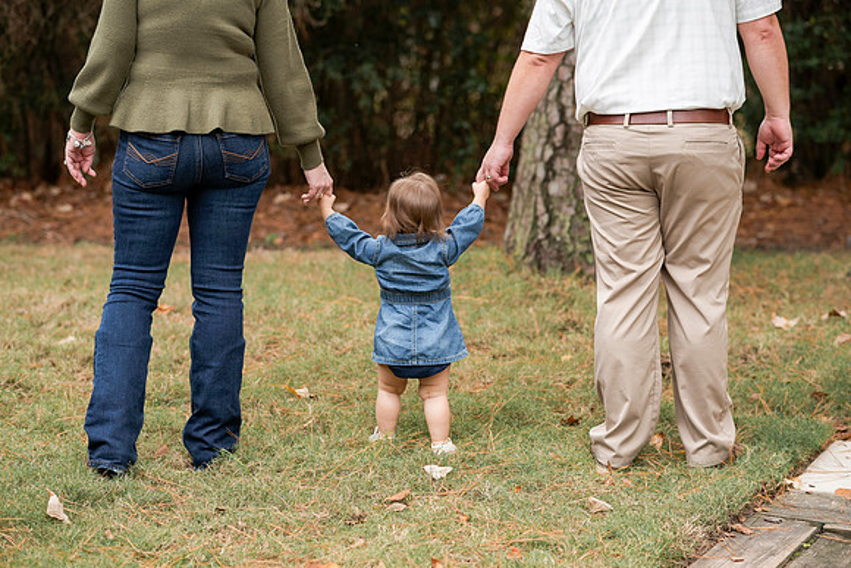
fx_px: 2010
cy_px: 284
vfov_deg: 16.1
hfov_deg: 23.9
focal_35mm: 85
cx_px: 426
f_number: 2.8
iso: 320
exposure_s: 1/800
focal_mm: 85
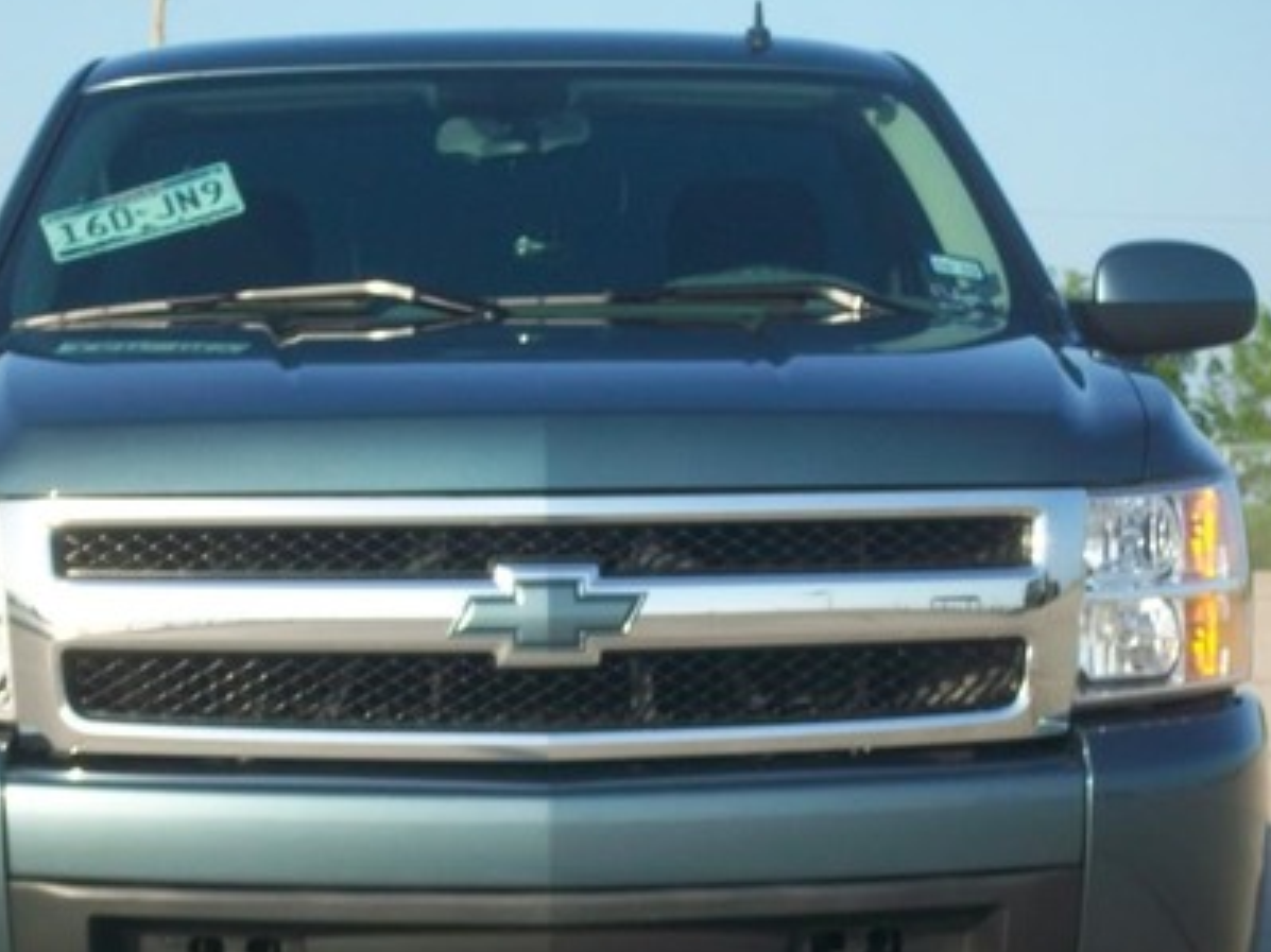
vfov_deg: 9.6
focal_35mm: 154
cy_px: 579
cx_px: 548
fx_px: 5653
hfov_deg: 12.8
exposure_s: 1/200
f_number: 5.1
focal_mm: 17.1
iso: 64
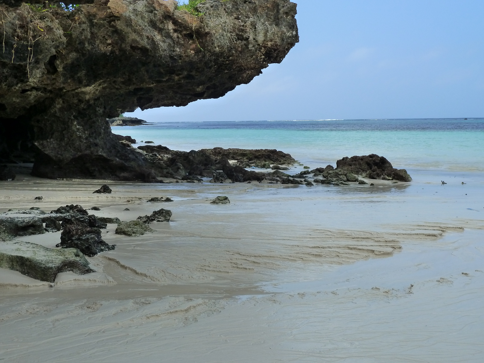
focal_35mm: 48
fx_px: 671
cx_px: 242
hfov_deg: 39.7
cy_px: 182
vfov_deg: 30.3
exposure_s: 1/400
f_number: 4.5
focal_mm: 7.9
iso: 200
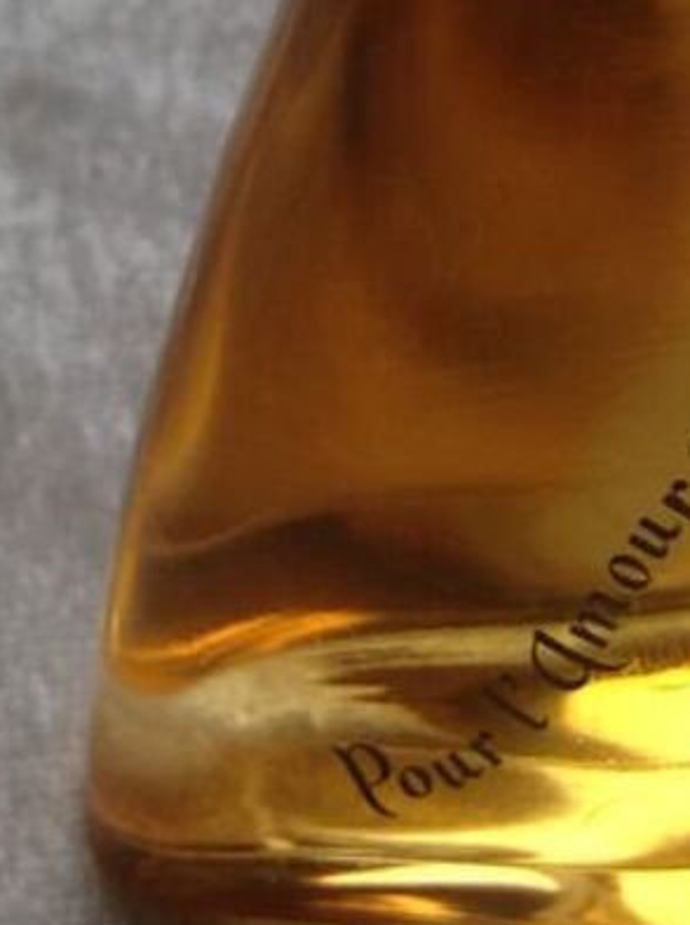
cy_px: -288
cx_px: 620
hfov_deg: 12.3
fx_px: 3173
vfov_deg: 15.7
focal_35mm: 119
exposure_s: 1/288
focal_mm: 4.28
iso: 50
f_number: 2.4
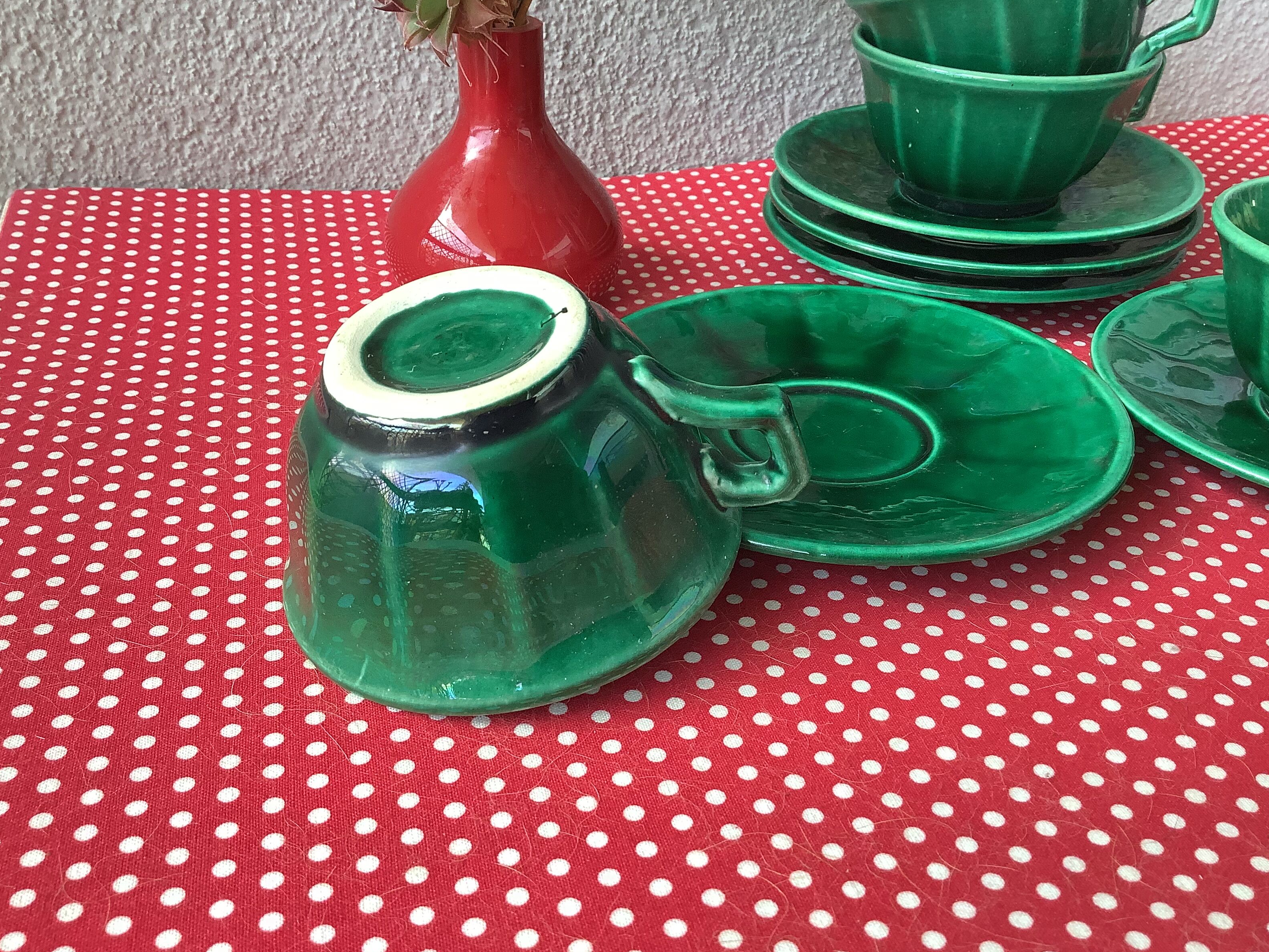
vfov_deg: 44.2
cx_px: 635
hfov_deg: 56.8
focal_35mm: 32
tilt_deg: -28.9
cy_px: 470
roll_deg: -0.1
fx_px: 1173
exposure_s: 1/100
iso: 64
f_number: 2.4
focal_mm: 3.3
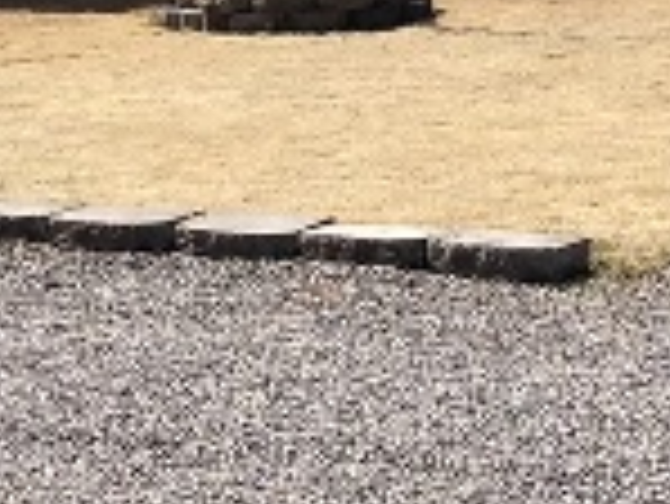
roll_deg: +0.5
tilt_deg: +6.0
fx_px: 3719
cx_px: 773
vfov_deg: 7.4
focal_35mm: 192
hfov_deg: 10.2
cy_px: -594
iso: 20
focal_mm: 3.99
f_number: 1.8
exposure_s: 1/1548
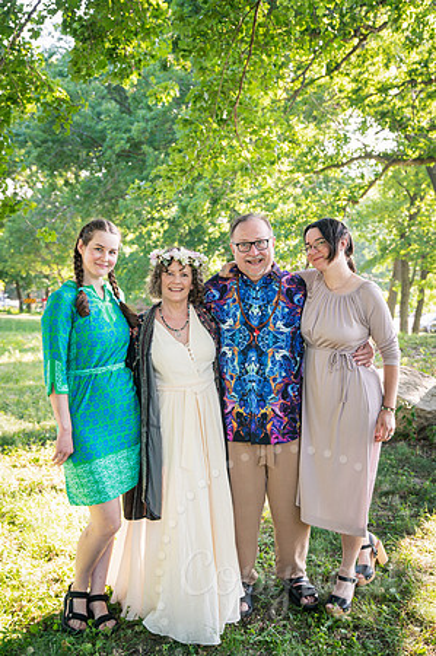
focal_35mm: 44
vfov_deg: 44.5
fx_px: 801
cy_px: 328
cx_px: 218
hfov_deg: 30.4
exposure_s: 1/320
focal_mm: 44
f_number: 4
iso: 1000
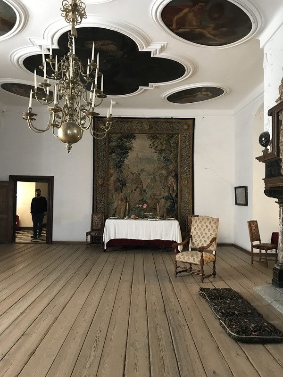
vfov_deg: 63.4
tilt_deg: +1.6
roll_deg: -0.3
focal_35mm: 28
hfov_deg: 49.7
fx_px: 305
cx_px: 142
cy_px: 188
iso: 100
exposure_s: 1/17
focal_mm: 3.99
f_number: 1.8
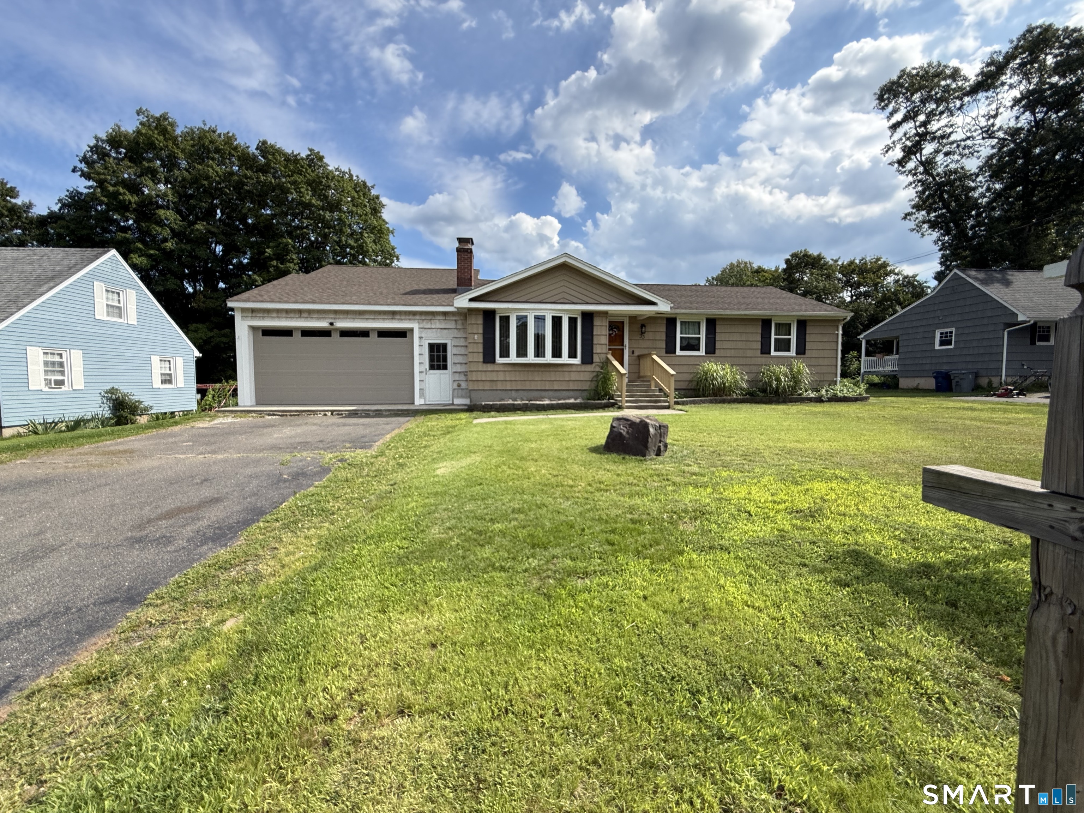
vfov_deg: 85.7
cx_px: 542
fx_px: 438
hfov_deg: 102.1
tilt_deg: -3.2
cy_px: 406
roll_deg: +0.2
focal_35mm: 14
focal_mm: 2.22
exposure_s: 1/1339
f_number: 2.2
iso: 50
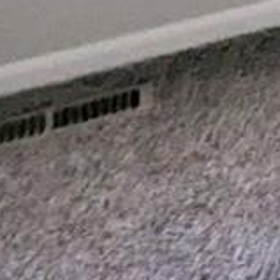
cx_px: 1294
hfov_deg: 6.9
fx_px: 1052
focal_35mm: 115
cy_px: -454
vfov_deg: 11.6
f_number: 2.2
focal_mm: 1.95
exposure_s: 1/111
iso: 60
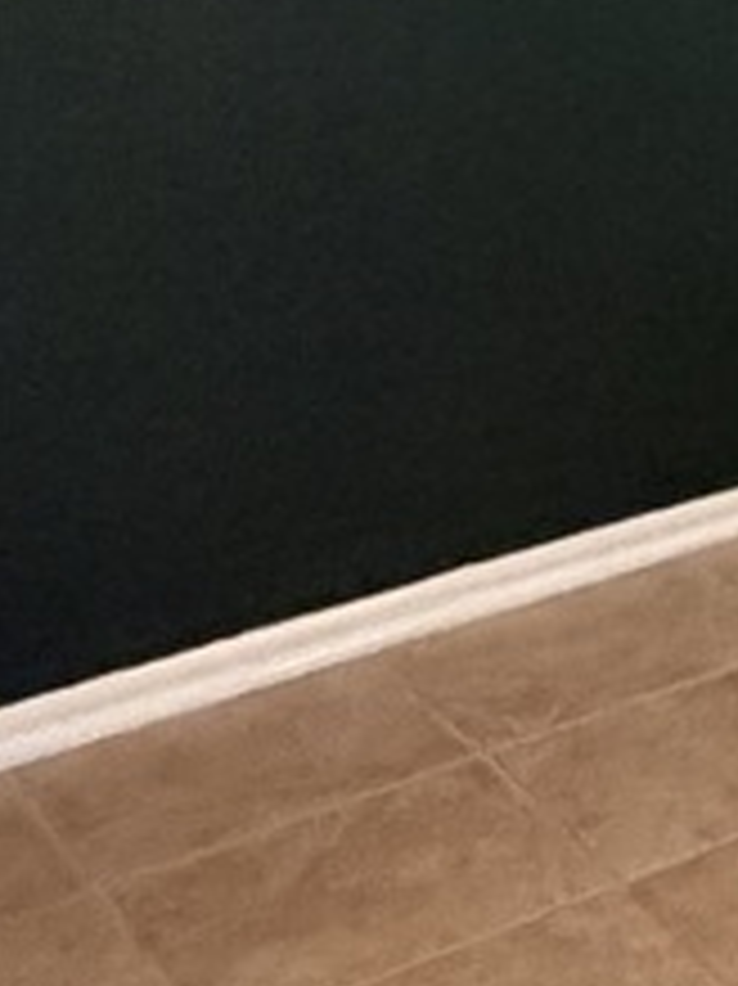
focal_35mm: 92
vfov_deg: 21.1
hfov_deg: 11.8
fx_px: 2618
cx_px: 1948
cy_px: 221
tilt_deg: -19.1
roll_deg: -1.0
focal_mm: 2.22
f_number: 2.2
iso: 640
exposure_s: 1/60
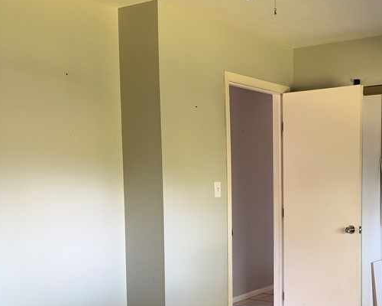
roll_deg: +0.5
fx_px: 543
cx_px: 301
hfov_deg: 37.5
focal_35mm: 48
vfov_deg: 31.1
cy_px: 216
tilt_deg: -3.9
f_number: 1.48
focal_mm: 6.93
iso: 250
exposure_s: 1/66
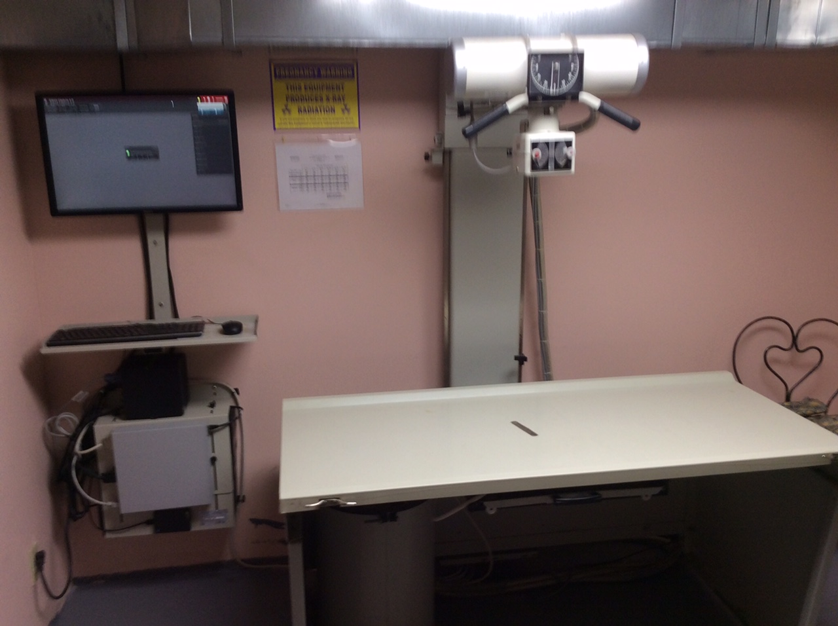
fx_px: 774
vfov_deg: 44.1
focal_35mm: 32
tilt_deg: -8.9
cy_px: 313
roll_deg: +1.3
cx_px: 419
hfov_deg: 56.9
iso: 40
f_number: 2.4
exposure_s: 1/30
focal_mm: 3.3
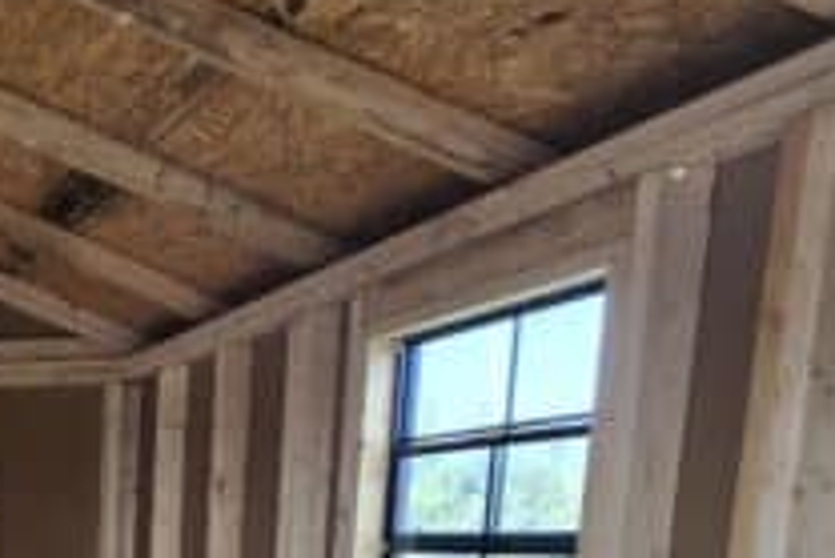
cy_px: 690
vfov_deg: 29.0
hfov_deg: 33.1
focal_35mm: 39
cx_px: -301
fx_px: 905
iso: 50
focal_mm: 2.2
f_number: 2.2
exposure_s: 1/120
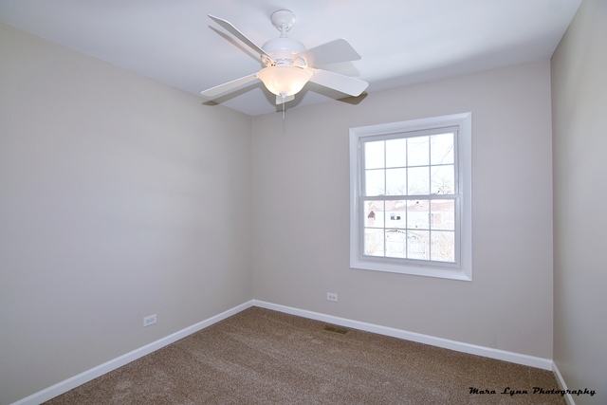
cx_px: 304
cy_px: 202
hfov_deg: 95.0
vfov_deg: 72.1
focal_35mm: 16
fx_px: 278
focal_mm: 11
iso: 200
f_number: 5.6
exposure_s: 1/125
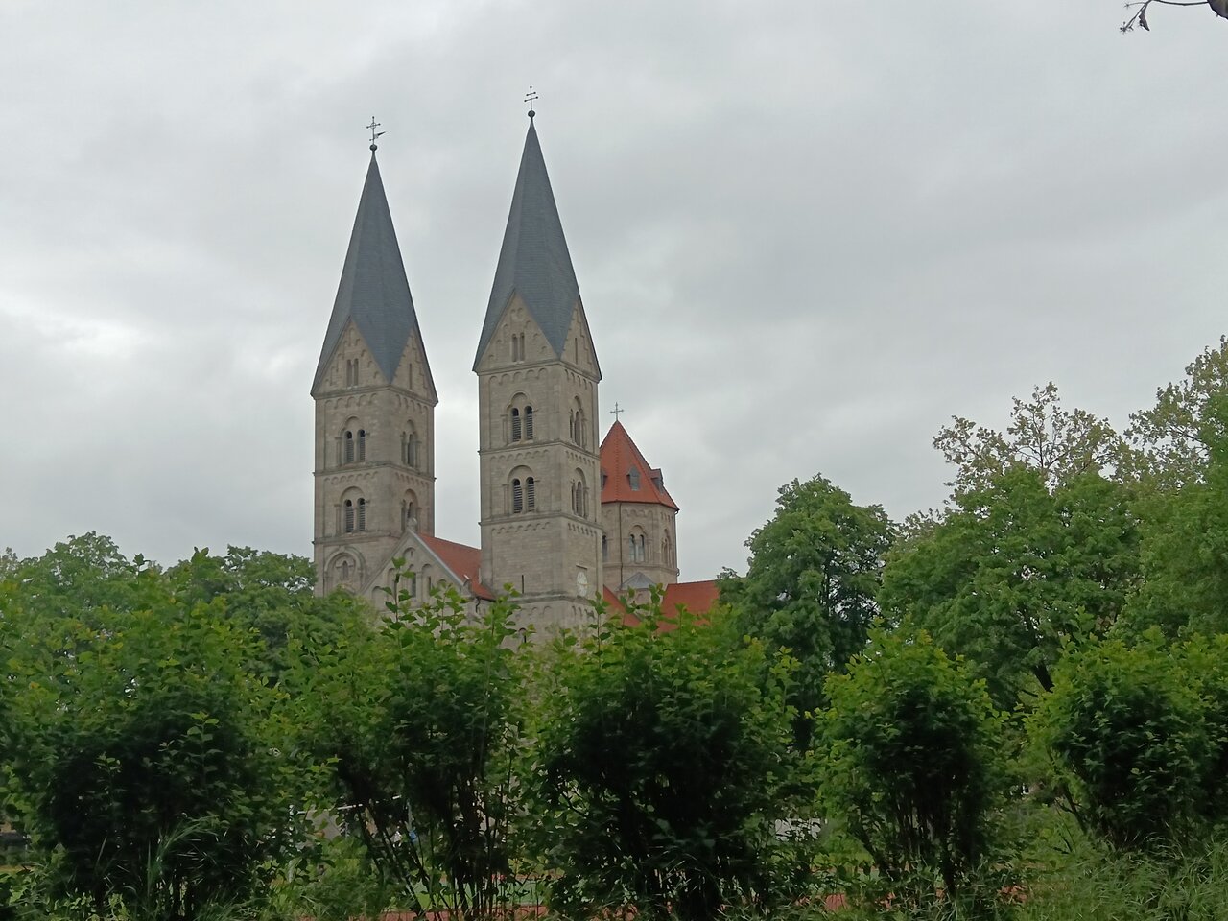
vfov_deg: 27.0
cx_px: 614
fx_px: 1916
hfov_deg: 35.5
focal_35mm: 54
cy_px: 460
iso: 100
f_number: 1.9
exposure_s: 1/360
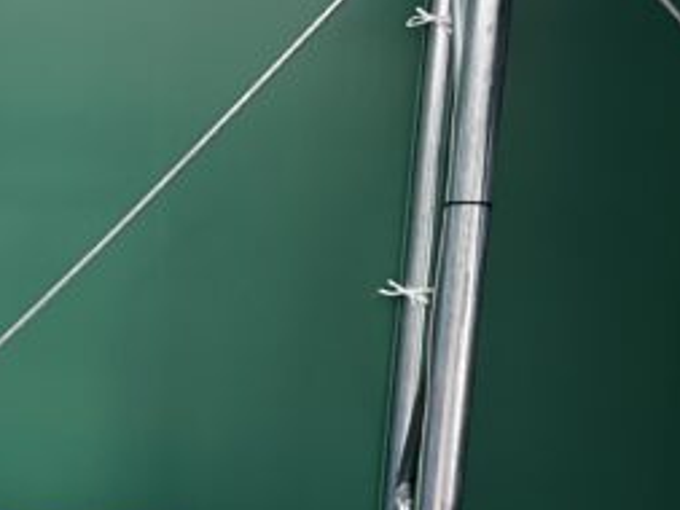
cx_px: -325
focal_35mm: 79
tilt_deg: -4.5
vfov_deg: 18.6
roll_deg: -2.7
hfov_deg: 21.1
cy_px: 365
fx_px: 1553
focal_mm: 5.1
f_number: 1.6
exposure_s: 1/84
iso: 125
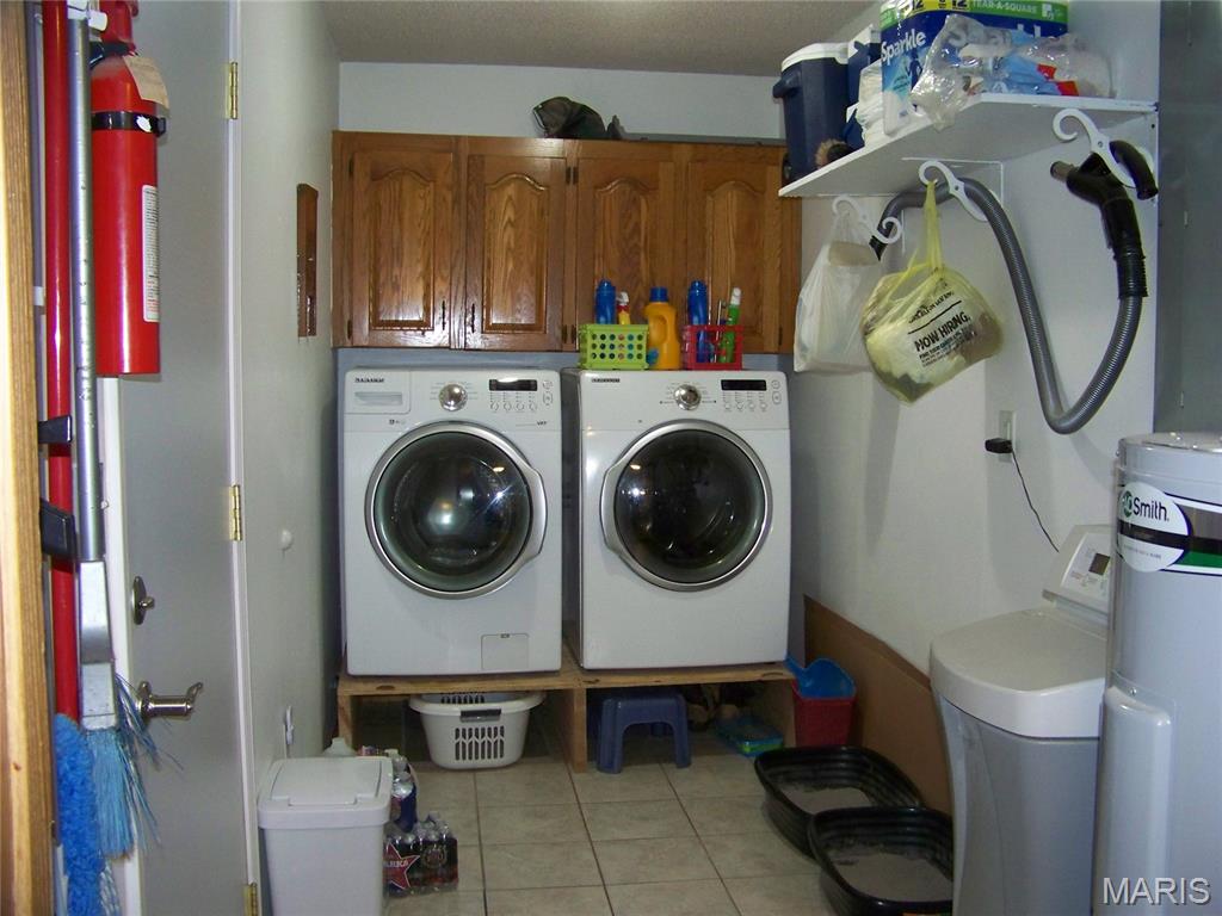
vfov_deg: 39.7
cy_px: 458
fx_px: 1271
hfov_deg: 51.4
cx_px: 611
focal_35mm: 36
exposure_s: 1/30
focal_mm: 5.85
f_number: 2.8
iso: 200
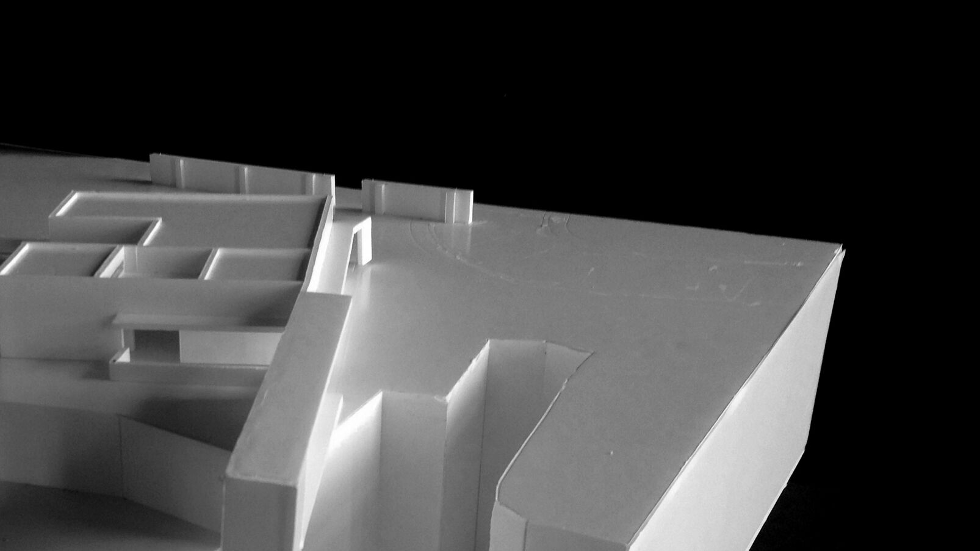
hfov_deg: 36.0
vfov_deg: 20.6
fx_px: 1481
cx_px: 278
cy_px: 500
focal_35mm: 57
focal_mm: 4.28
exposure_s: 1/20
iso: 64
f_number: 2.4
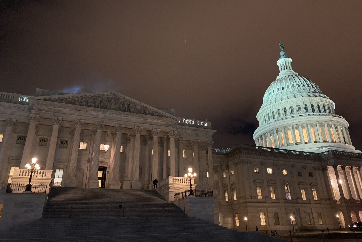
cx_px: 186
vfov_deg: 46.3
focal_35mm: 28
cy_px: 109
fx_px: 282
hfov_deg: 65.5
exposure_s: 1/30
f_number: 1.8
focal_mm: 4.25
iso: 1000
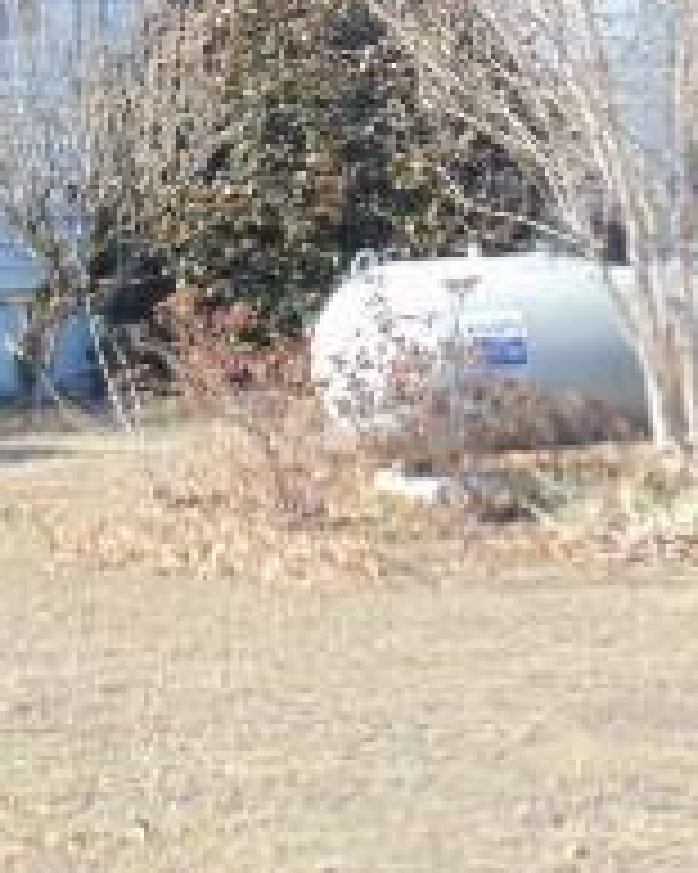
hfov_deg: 11.4
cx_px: 104
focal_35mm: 135
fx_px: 3489
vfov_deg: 14.2
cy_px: 148
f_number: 8.7
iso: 400
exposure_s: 1/320
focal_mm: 7.6
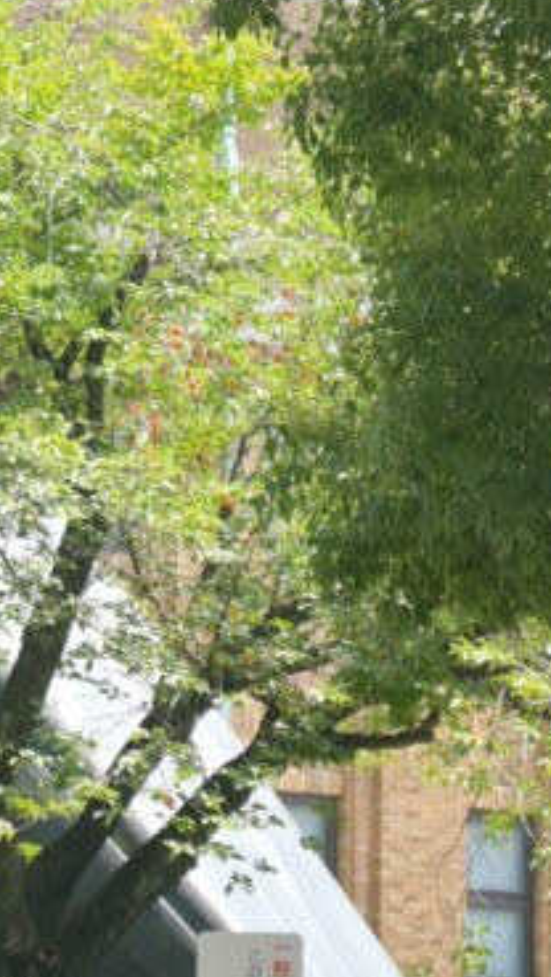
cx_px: -30
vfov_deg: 9.9
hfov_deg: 5.6
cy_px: 384
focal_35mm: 218
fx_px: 5653
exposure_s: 1/160
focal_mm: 50
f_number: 6.3
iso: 100
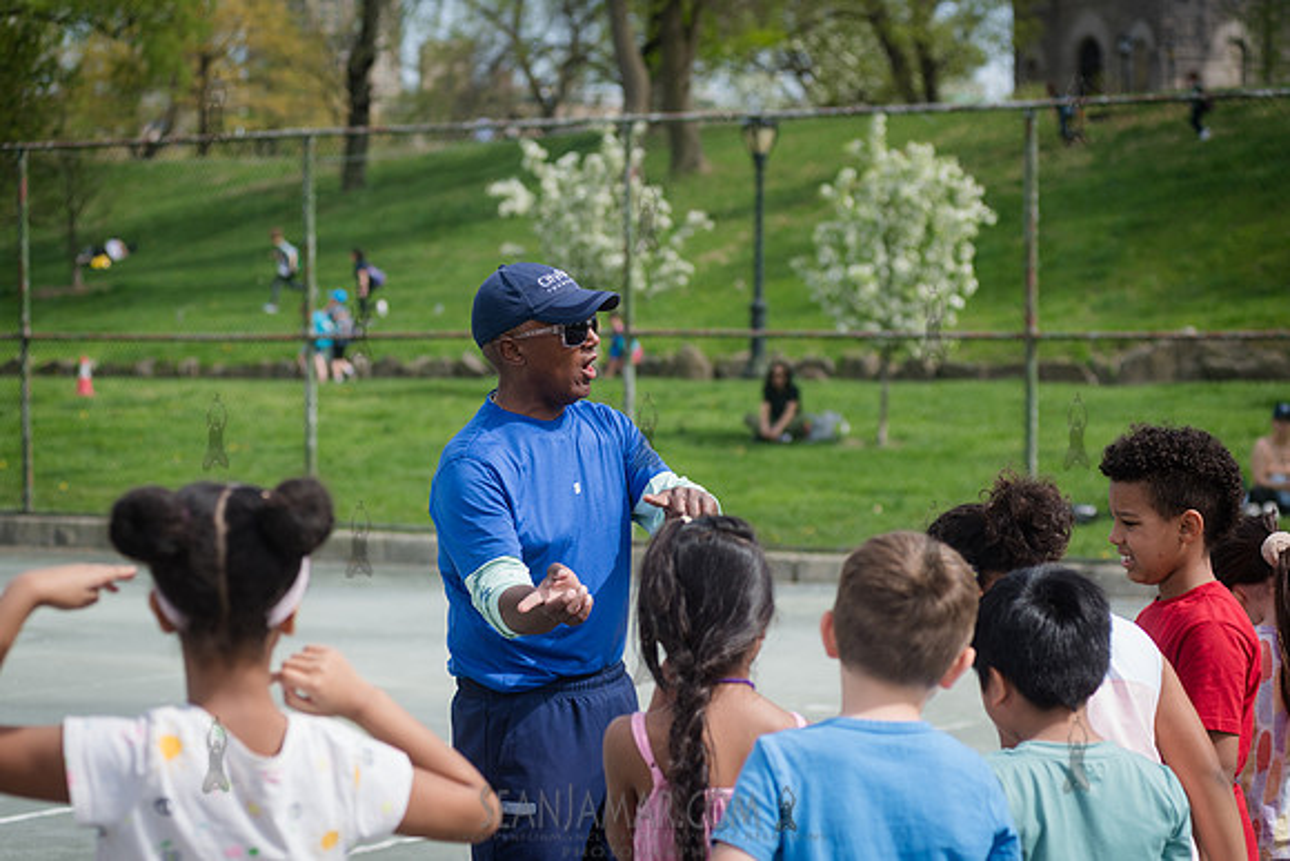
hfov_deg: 24.9
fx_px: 2916
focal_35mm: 81
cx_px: 645
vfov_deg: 16.8
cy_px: 430
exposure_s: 1/800
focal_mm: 80
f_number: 4
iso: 100
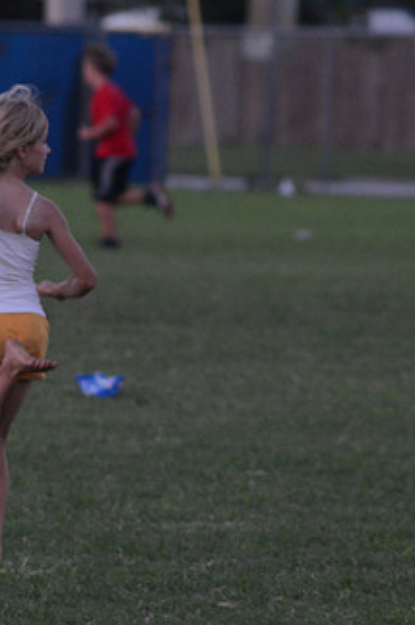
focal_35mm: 540
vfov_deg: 3.8
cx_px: 39
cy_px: 307
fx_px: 9357
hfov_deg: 2.5
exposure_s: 1/400
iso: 1600
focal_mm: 200
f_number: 5.6
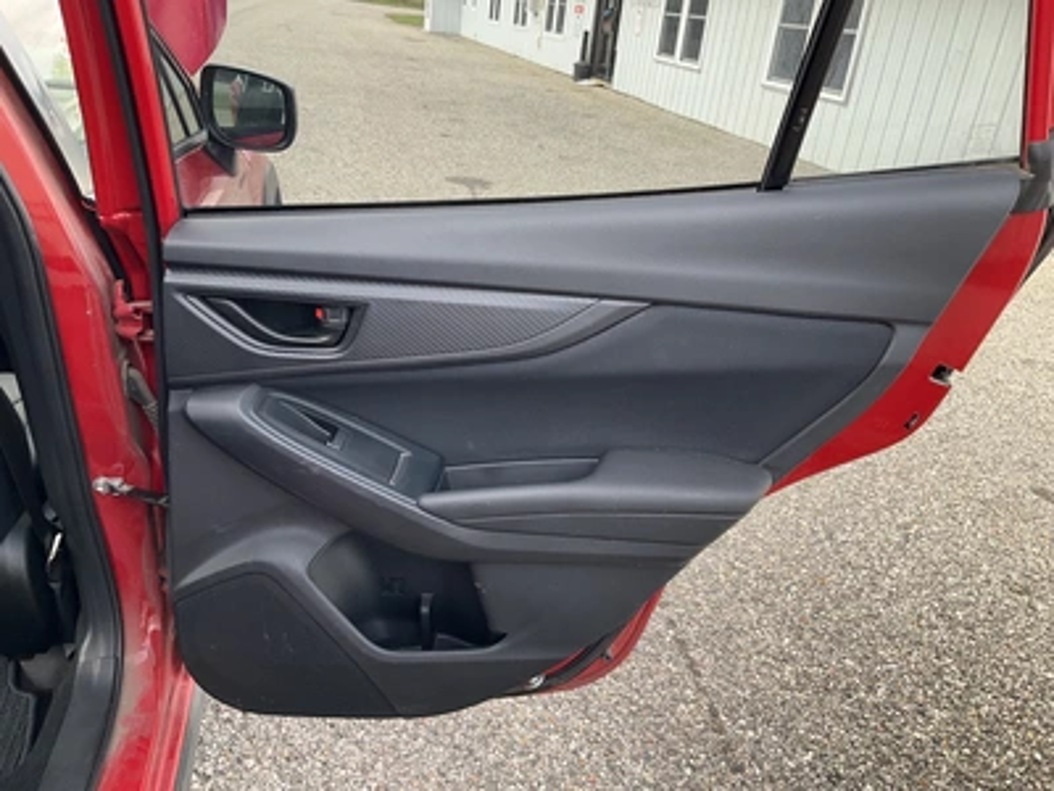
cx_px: 527
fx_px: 883
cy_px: 396
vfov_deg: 48.2
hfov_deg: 61.7
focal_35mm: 29
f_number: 1.8
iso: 16
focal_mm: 3
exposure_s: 1/132
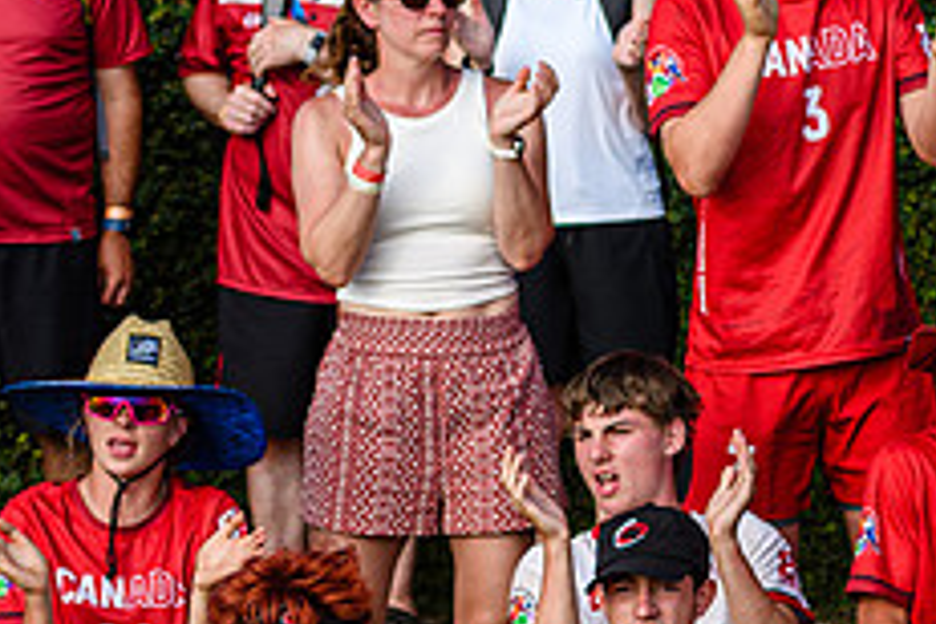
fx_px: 6863
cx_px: 1139
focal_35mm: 264
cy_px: 626
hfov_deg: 7.7
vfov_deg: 5.2
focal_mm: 70
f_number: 3.2
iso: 100
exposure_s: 1/1000
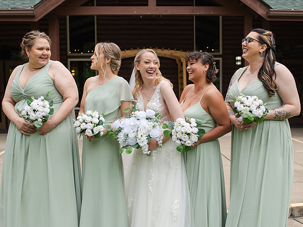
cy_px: 126
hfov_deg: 42.1
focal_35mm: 45
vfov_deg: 32.2
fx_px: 394
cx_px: 157
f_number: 3.5
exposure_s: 1/1000
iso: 140
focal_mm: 35
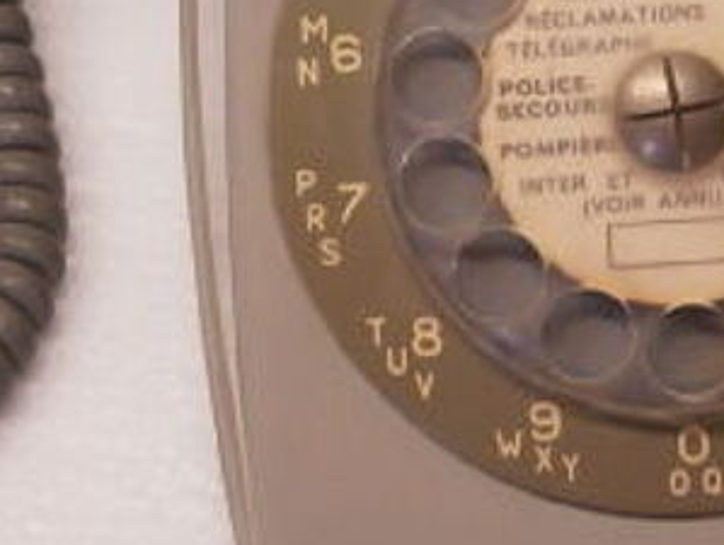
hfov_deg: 12.5
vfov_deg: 9.4
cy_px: -34
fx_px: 3288
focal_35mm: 157
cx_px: 569
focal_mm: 8.3
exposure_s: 1/40
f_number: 3.4
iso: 160
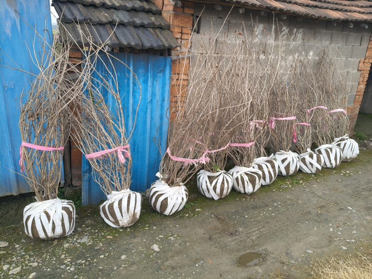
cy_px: 140
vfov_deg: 53.1
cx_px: 186
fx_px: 279
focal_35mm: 26
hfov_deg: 67.3
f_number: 1.8
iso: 80
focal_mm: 4.84
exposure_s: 1/100
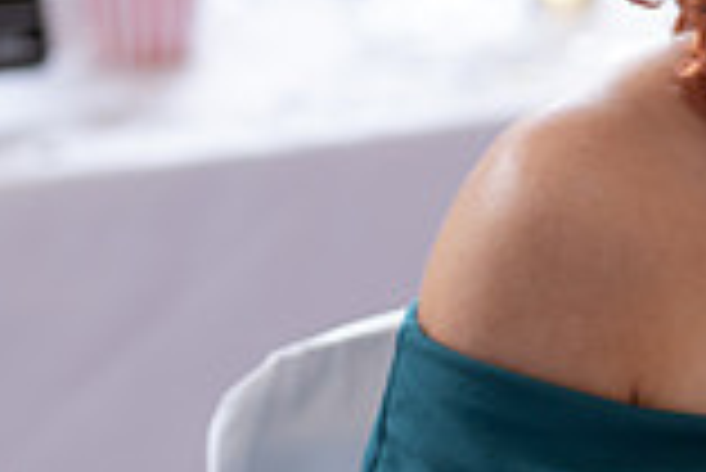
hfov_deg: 6.5
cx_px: 1043
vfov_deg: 4.4
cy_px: -40
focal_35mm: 313
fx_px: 6144
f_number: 2.2
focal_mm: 85
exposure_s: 1/100
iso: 500
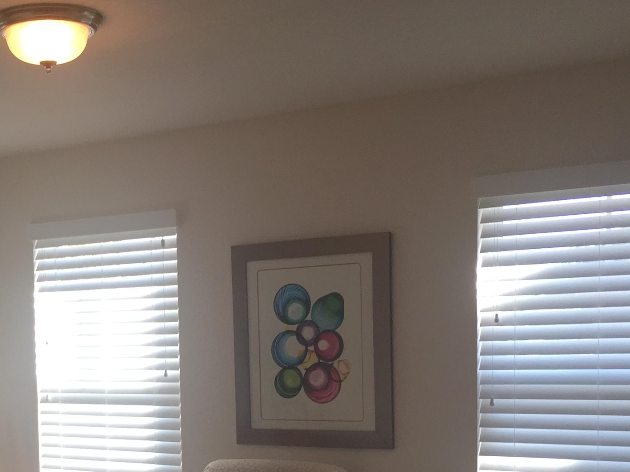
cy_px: 452
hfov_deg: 31.7
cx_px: 116
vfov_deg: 23.9
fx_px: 1074
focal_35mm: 59
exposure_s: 1/120
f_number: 2.2
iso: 40
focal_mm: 4.15
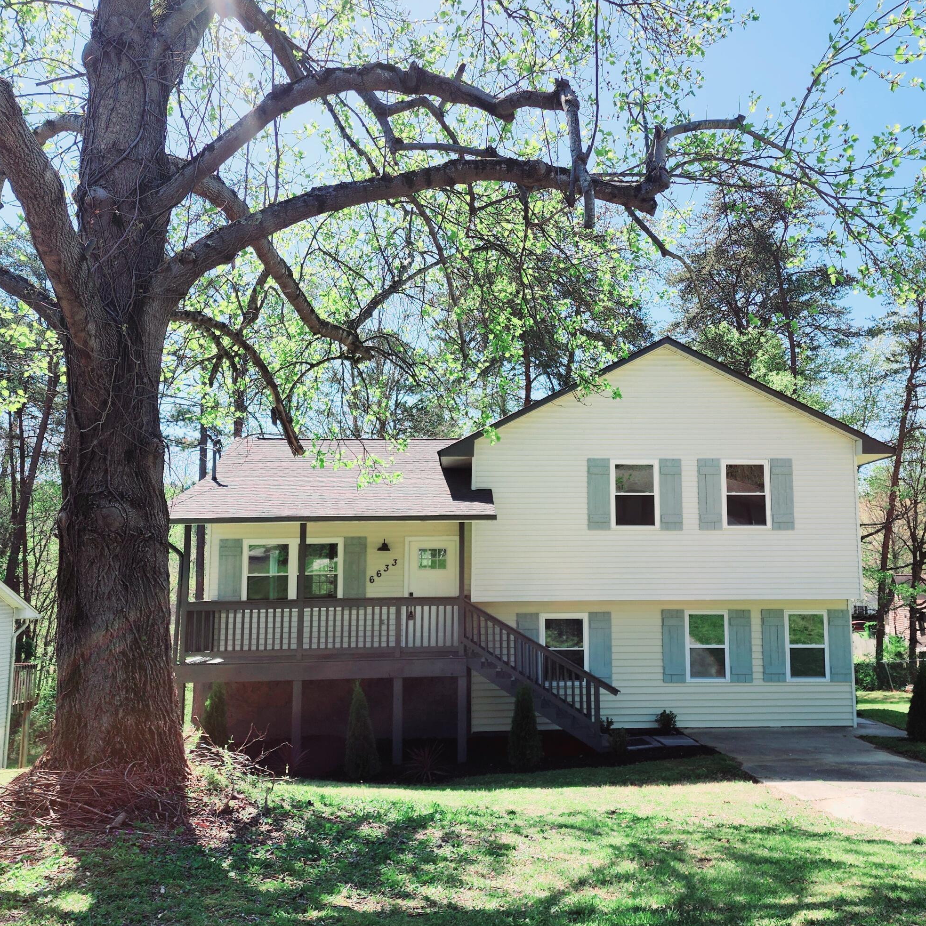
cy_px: 480
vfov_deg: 52.5
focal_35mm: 31
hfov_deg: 52.4
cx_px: 523
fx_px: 938
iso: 12
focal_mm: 6.4
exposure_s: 1/667
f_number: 1.8
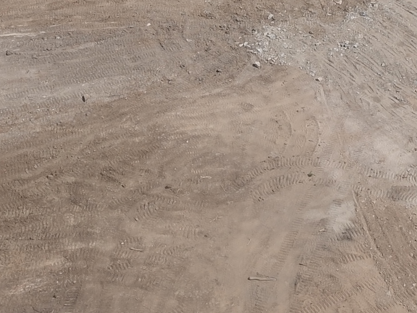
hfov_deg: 22.0
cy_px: -154
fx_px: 1048
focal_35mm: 87
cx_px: 370
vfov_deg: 15.7
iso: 100
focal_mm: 4.73
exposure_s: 1/427
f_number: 2.2
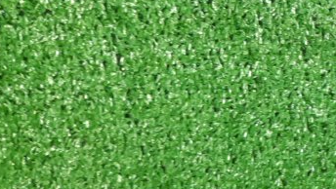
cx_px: 587
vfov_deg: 10.7
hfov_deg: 16.1
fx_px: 1016
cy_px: 83
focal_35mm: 114
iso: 141
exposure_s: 1/50
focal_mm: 4.6
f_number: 2
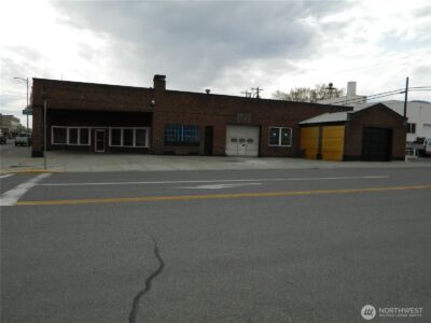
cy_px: 162
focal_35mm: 28
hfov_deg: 63.4
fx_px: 349
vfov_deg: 49.7
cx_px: 216
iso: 80
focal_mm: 5.1
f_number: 3.2
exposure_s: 1/1000
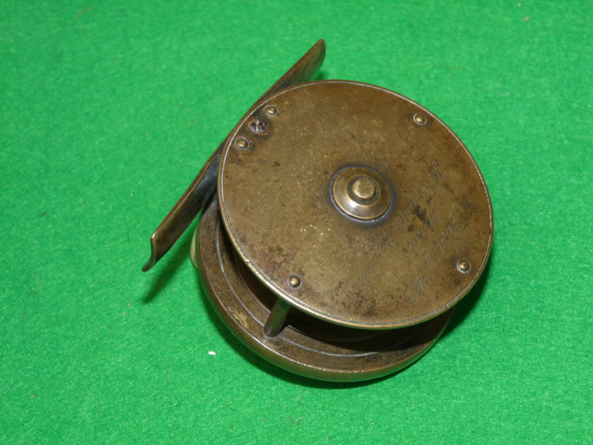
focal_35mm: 84
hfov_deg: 23.3
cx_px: 296
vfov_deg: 17.6
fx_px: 1439
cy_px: 222
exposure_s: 1/40
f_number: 3.4
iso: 100
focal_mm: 14.9
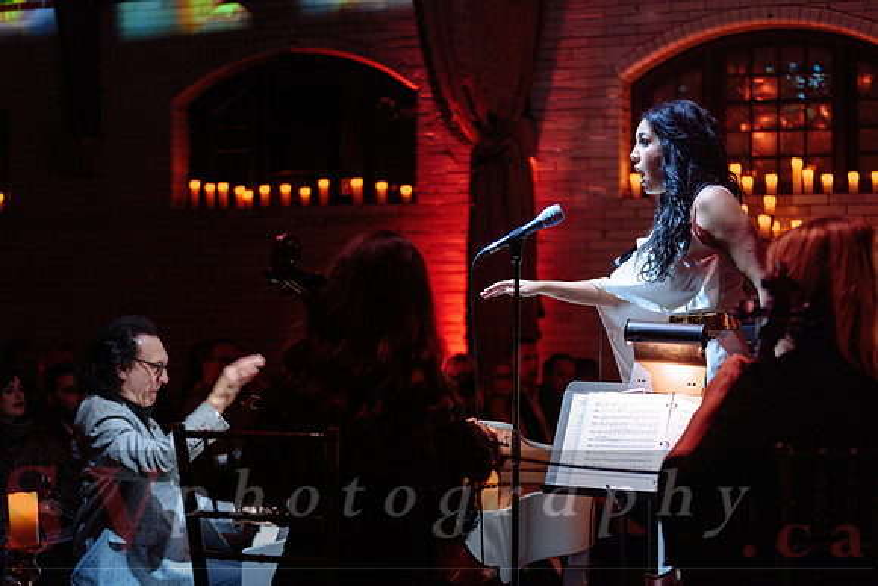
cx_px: 439
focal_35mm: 70
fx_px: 1708
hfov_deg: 28.8
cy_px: 293
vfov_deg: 19.5
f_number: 2.8
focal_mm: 70
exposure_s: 1/125
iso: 2000
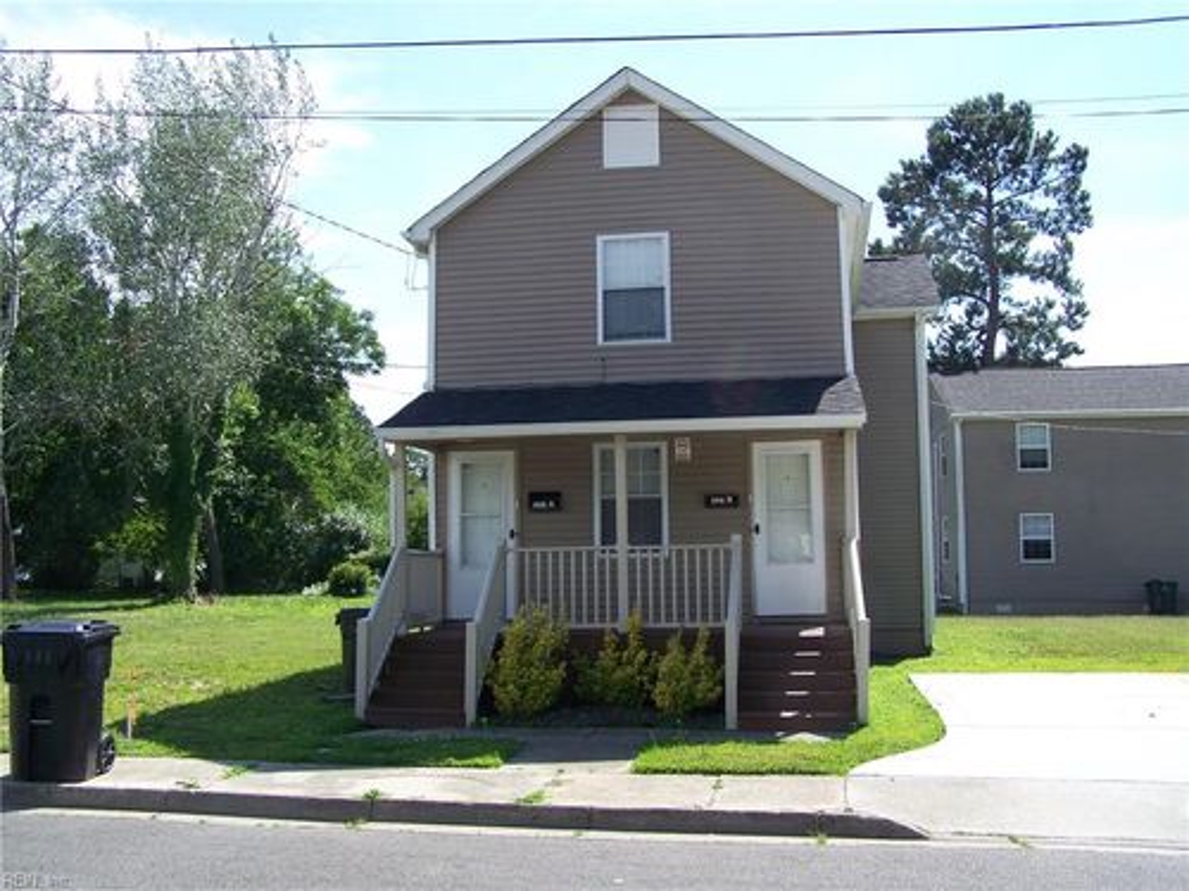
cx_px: 594
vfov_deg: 37.7
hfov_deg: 49.0
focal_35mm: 38
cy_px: 446
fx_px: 1305
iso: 64
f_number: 4
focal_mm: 6.3
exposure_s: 1/320
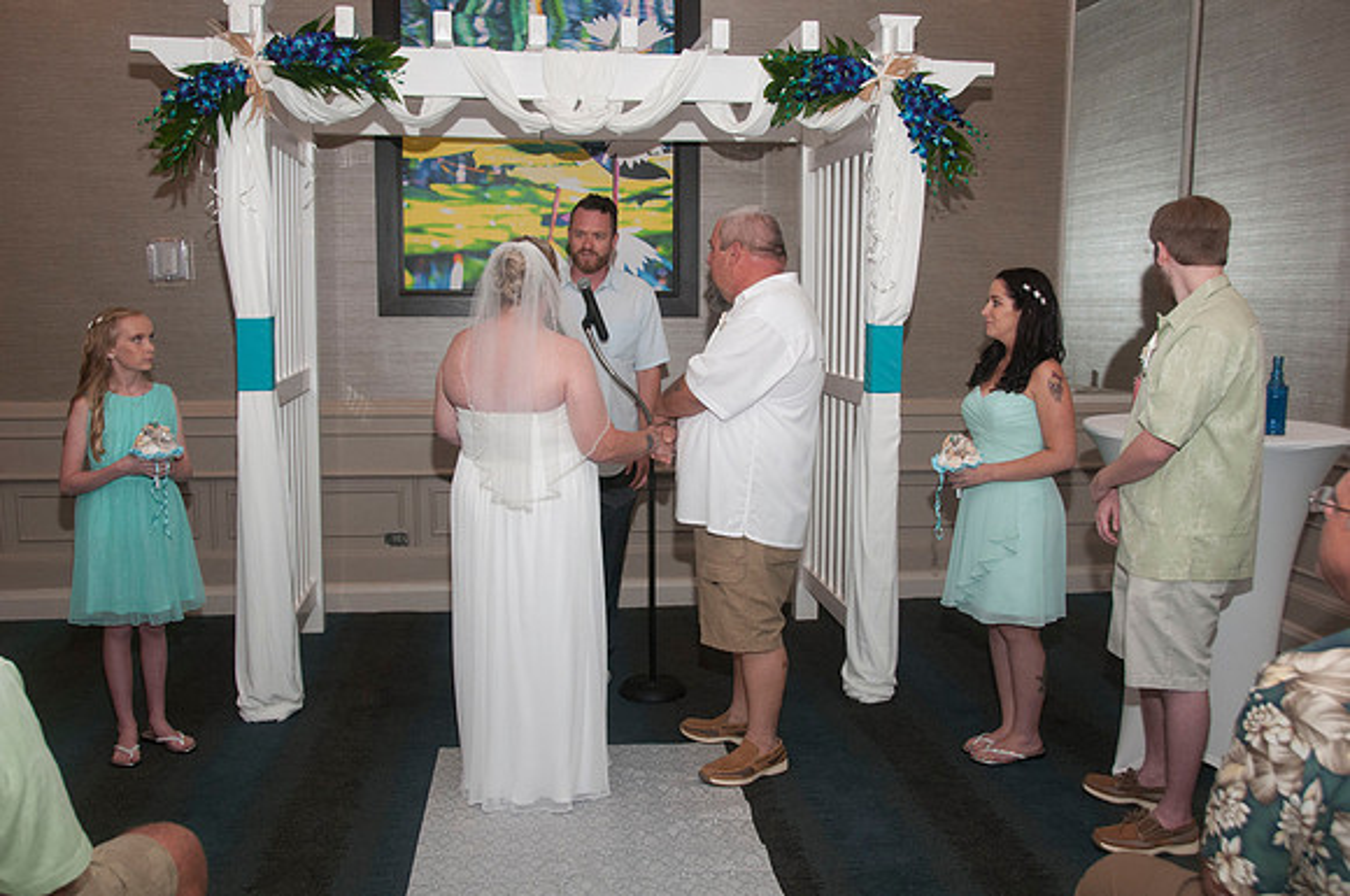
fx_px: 1236
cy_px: 448
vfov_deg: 39.9
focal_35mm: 33
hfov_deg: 57.3
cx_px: 675
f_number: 5.6
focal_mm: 22
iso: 800
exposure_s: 1/125
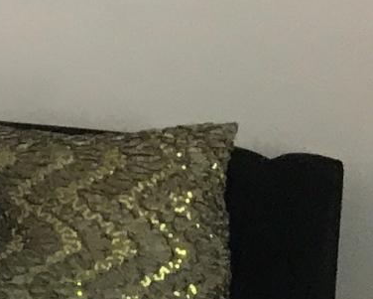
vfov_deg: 7.1
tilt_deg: -6.2
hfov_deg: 6.9
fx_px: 2407
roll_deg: -0.6
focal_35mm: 218
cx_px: -1113
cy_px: 49
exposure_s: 1/30
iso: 64
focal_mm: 3.99
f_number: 1.8
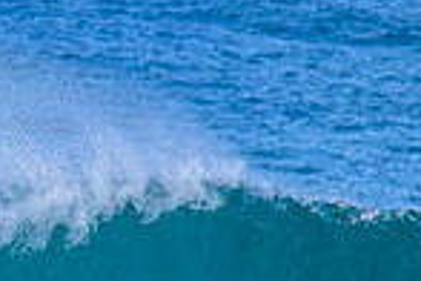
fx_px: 25925
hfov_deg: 0.9
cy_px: 406
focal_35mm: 2217
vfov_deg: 0.6
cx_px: -372
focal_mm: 560
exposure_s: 1/2000
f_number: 8
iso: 800
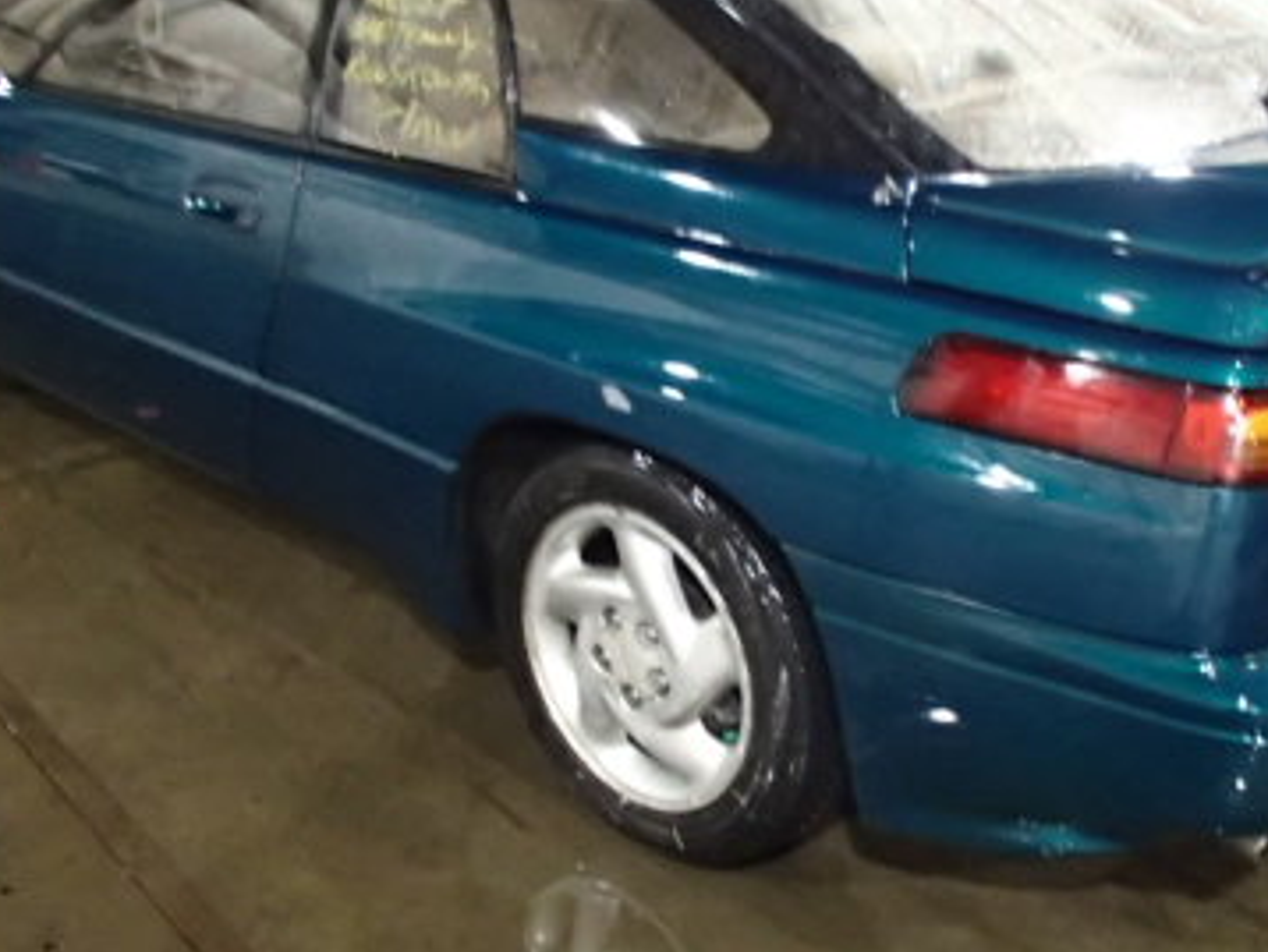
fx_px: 1833
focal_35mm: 50
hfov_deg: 38.1
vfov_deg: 29.1
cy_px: 446
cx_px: 744
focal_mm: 5
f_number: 3.9
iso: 1250
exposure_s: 1/8
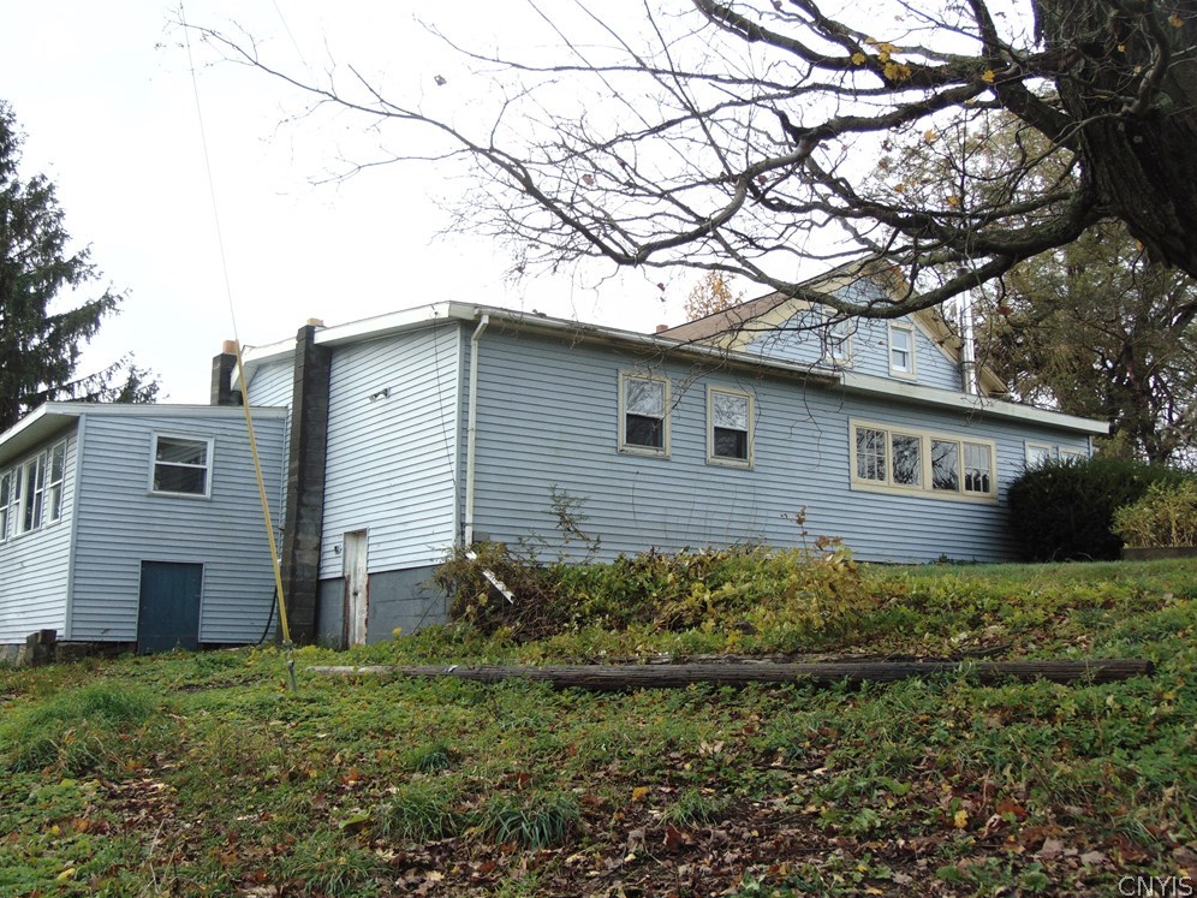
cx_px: 585
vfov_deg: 39.7
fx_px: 1245
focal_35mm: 36
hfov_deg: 51.4
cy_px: 445
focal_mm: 6.3
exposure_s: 1/400
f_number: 3.2
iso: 80
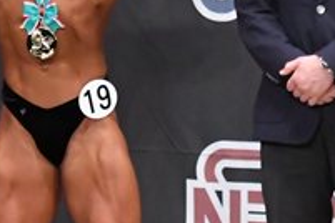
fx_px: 7248
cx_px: 94
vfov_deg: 1.8
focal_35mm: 779
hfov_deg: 2.6
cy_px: 98
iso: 6400
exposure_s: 1/400
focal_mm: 135
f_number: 5.6
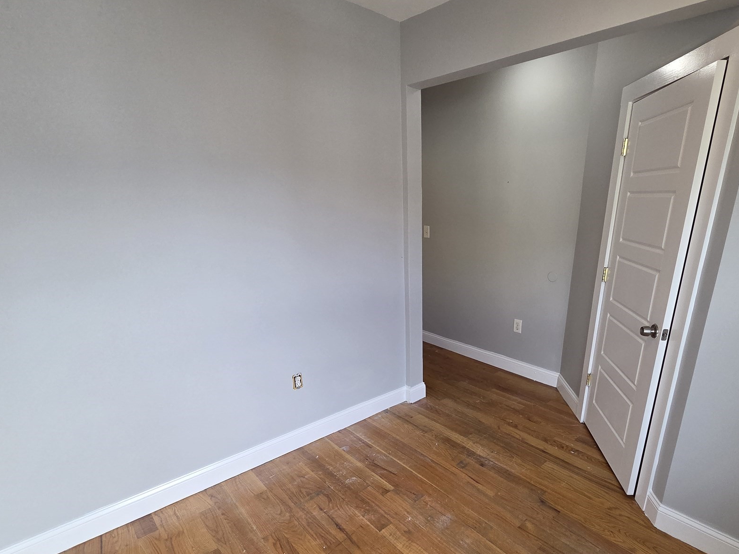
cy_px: 335
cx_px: 450
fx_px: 363
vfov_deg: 73.9
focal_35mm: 17
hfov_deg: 89.6
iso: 200
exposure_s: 1/120
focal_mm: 2.2
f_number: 2.2
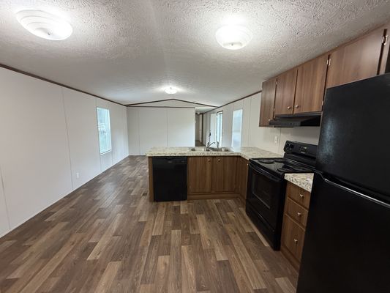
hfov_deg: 102.1
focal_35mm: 14
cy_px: 146
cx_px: 195
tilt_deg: -8.7
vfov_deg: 85.7
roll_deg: -1.6
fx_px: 158
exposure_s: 1/60
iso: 320
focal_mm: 2.22
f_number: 2.2
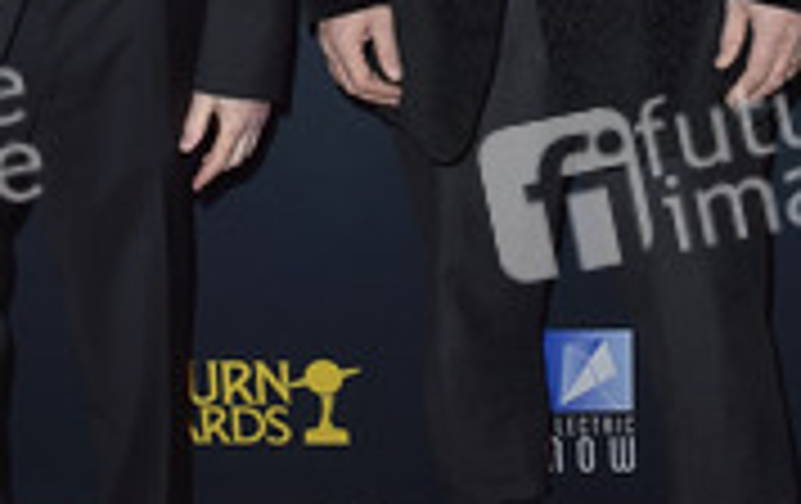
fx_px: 1400
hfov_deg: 31.8
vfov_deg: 19.5
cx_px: 304
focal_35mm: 64
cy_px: -50
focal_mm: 28
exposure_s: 1/250
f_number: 6.3
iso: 250
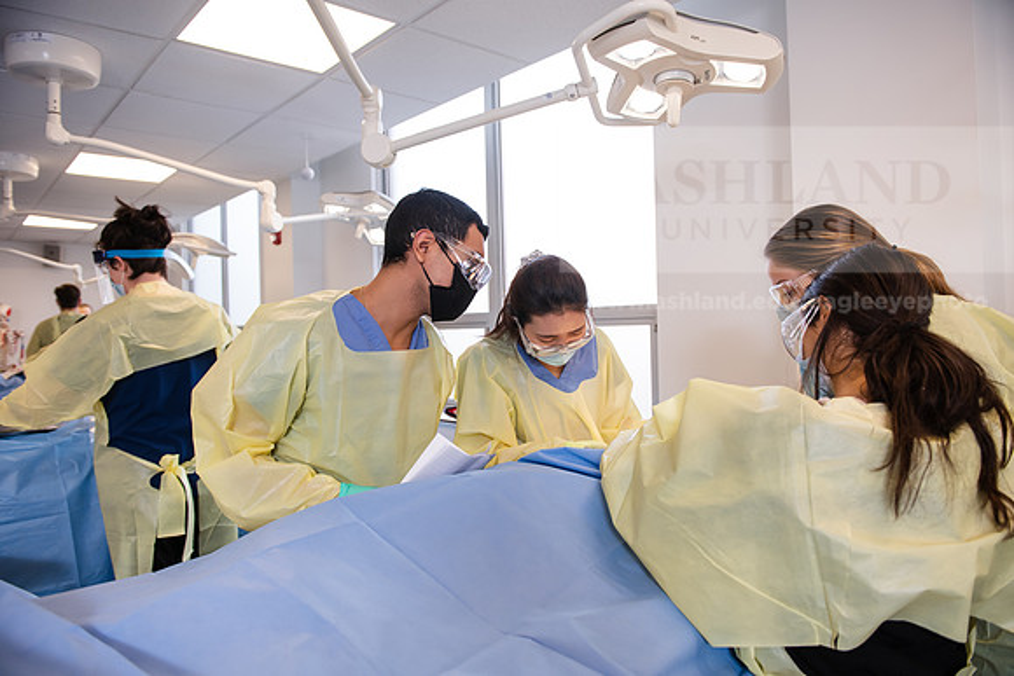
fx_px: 676
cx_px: 507
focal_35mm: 24
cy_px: 338
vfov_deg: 53.2
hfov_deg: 73.7
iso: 500
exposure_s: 1/200
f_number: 4
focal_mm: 24
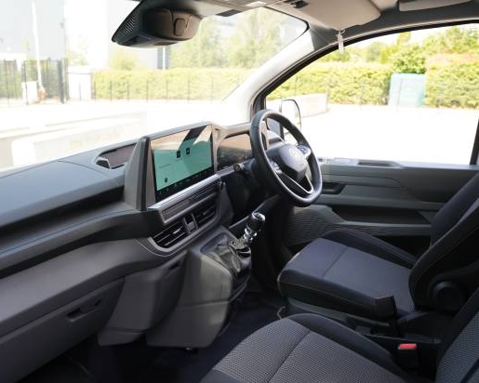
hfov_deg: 62.1
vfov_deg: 51.5
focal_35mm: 28
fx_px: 397
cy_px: 191
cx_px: 221
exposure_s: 1/60
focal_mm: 24
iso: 200
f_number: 4
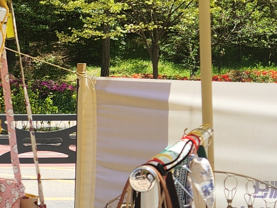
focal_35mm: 119
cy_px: 153
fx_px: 952
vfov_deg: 12.4
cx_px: -227
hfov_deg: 14.5
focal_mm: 5.4
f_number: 1.8
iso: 20
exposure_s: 1/670
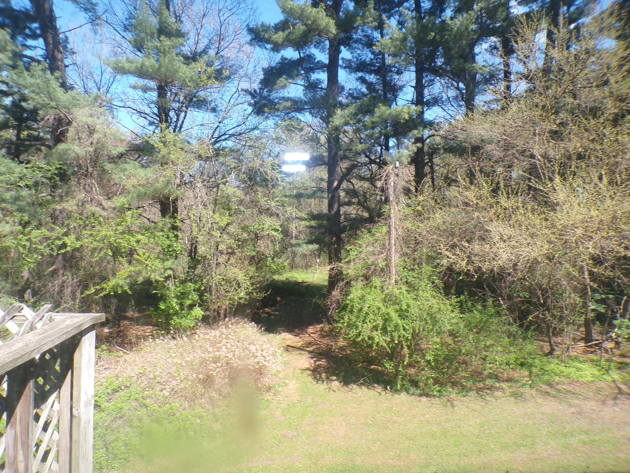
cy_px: 236
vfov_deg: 56.8
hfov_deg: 71.6
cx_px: 315
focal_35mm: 24
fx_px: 437
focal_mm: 4.3
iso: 100
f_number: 4.4
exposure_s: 1/160
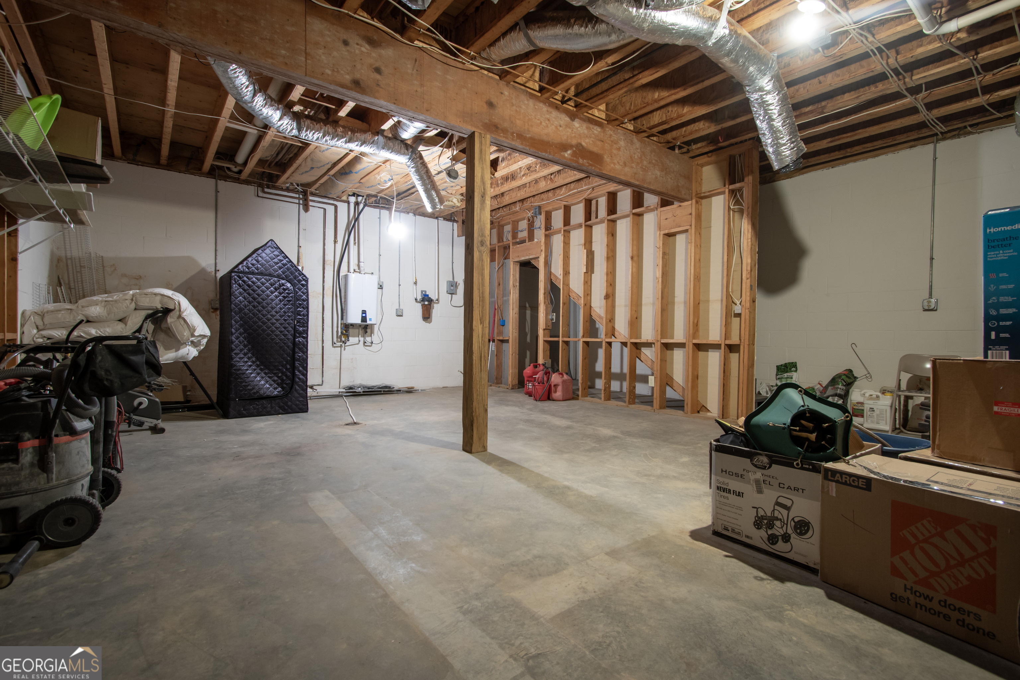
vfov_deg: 77.3
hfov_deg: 100.4
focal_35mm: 15
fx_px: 425
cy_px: 340
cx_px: 510
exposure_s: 1
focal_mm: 10
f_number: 4.5
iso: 250
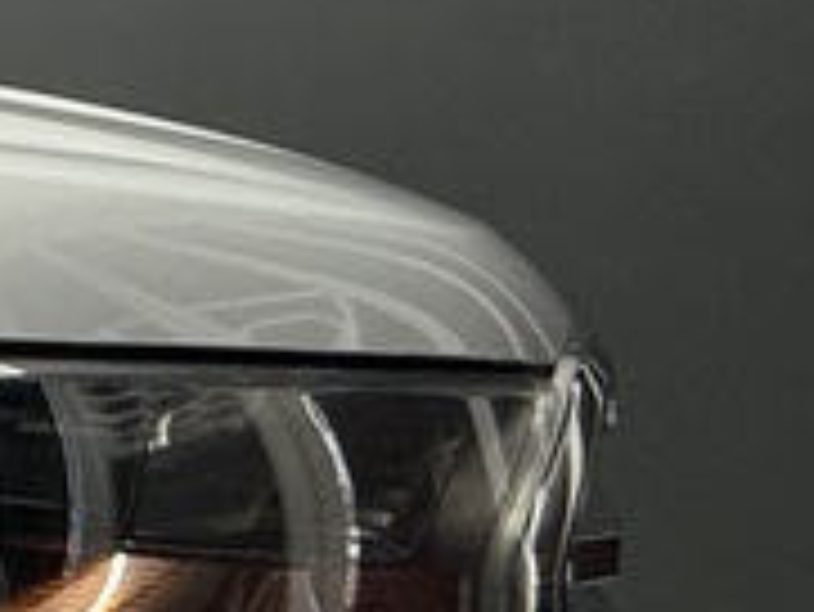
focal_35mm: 79
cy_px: 508
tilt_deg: -10.7
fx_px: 1859
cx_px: -1160
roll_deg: +0.8
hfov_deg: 14.8
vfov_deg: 18.5
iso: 200
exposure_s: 1/100
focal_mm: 2.22
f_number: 2.2
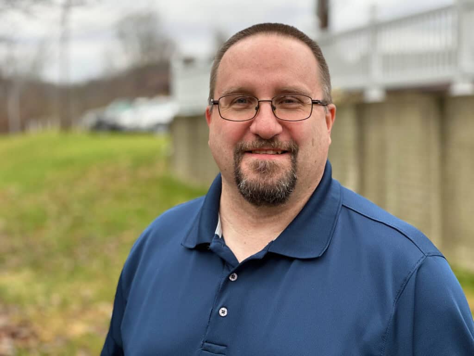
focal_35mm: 77
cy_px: 178
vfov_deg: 19.1
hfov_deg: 25.3
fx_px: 1054
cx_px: 237
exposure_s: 1/121
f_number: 2.8
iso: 100
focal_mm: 9
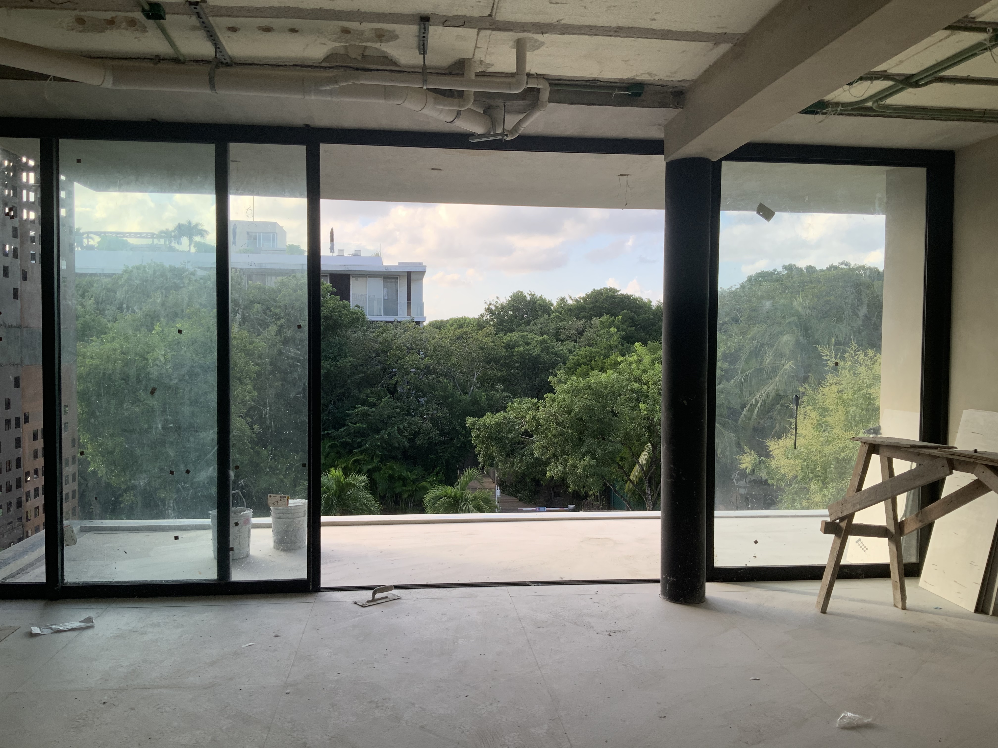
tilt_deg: -2.7
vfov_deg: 48.2
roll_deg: -0.9
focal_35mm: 29
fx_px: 836
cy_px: 374
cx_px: 499
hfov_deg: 61.7
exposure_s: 1/340
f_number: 1.8
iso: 16
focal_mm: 3
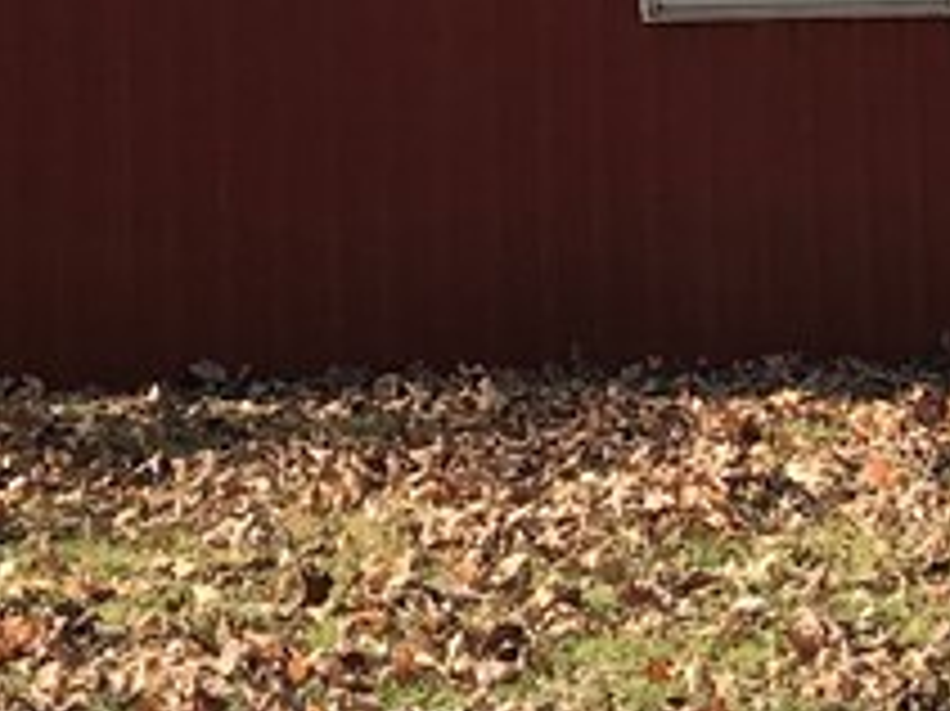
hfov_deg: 14.5
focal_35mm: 136
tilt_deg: -1.5
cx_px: 711
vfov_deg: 10.5
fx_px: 3730
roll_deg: +2.2
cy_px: -364
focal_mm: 3.99
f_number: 1.8
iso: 20
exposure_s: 1/894
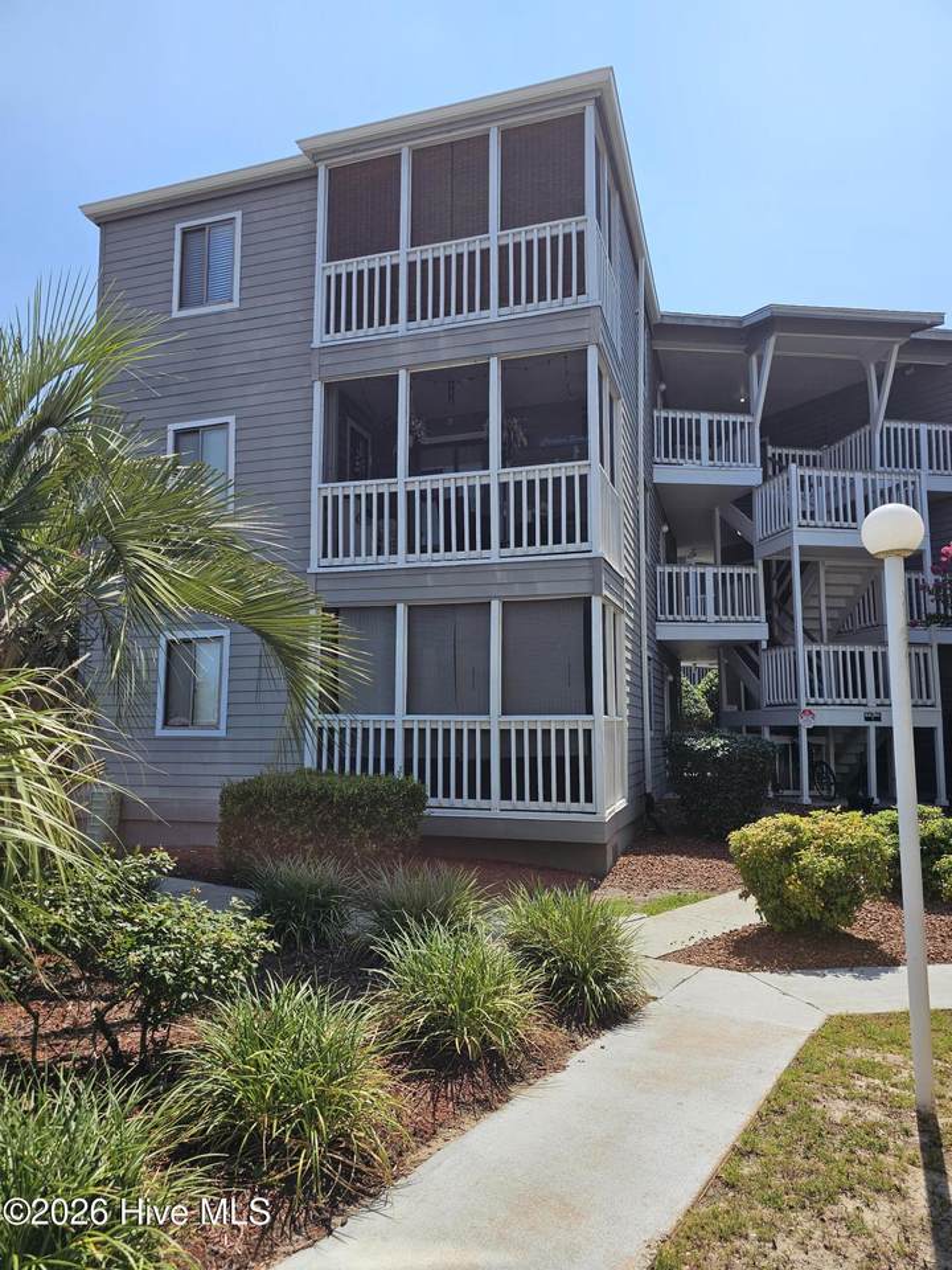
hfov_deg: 58.9
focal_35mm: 23
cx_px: 476
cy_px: 635
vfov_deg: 73.9
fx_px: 843
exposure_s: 1/694
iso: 10
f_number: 1.7
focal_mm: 6.3
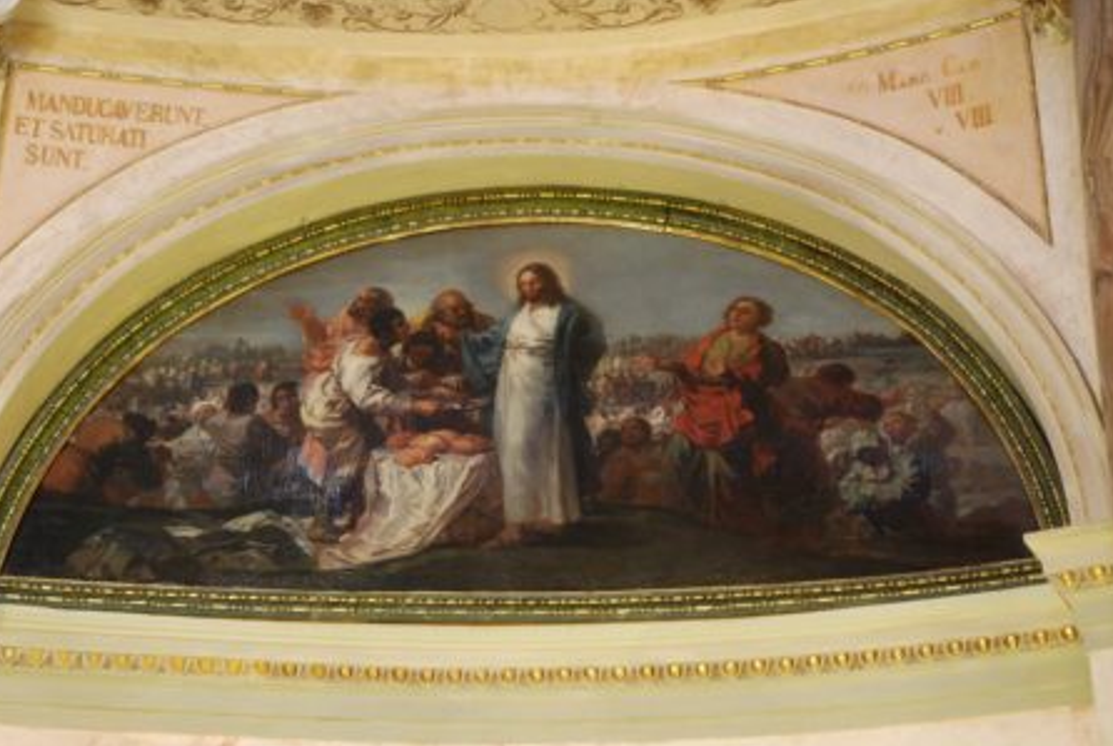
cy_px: 415
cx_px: 527
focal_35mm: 74
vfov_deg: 18.5
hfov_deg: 27.3
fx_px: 2292
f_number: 4.5
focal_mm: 44
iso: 1250
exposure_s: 1/8
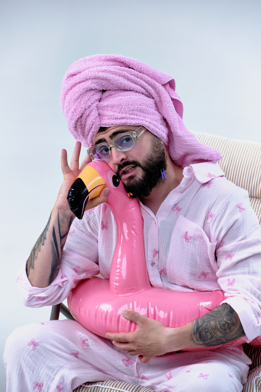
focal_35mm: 111
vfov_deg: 18.4
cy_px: 187
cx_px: 127
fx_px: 1207
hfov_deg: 12.3
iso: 160
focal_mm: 70
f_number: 2.8
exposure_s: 1/125
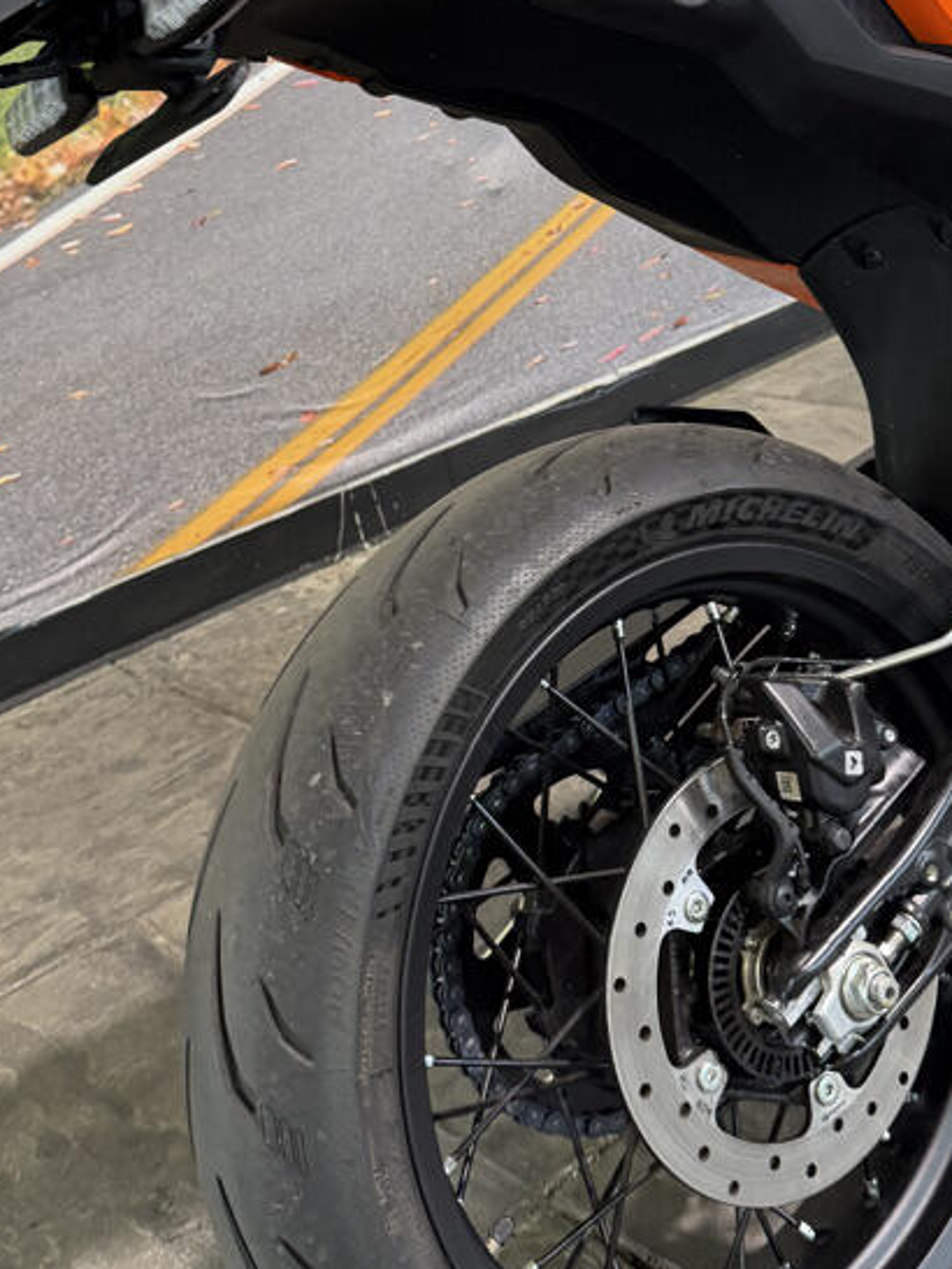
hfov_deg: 32.0
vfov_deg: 41.5
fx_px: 1649
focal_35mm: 45
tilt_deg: -17.2
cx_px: 615
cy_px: 418
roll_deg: +10.2
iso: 200
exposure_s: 1/60
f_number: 1.78
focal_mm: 6.76
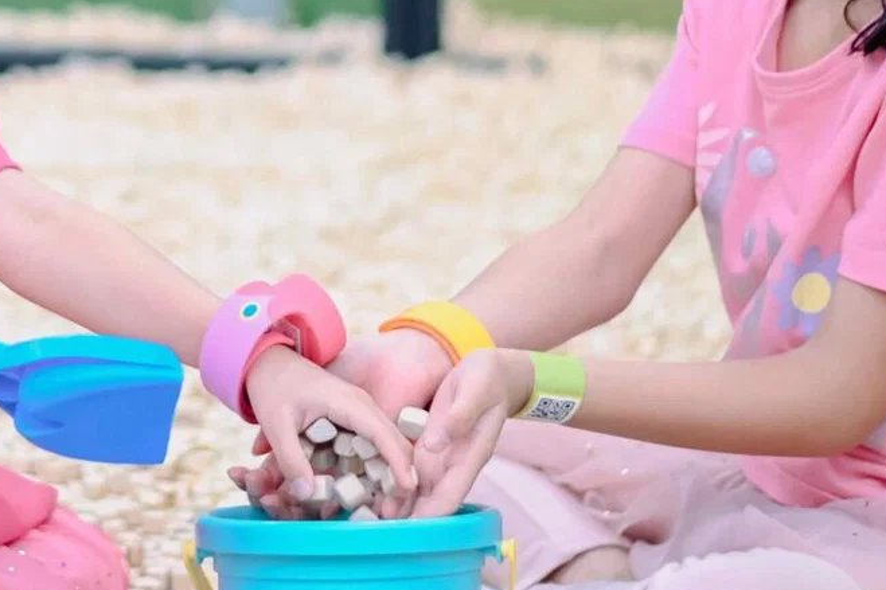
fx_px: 4478
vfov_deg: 7.5
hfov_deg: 11.2
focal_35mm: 182
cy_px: -58
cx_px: 24
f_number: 1.8
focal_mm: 50
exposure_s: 1/320
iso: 1600
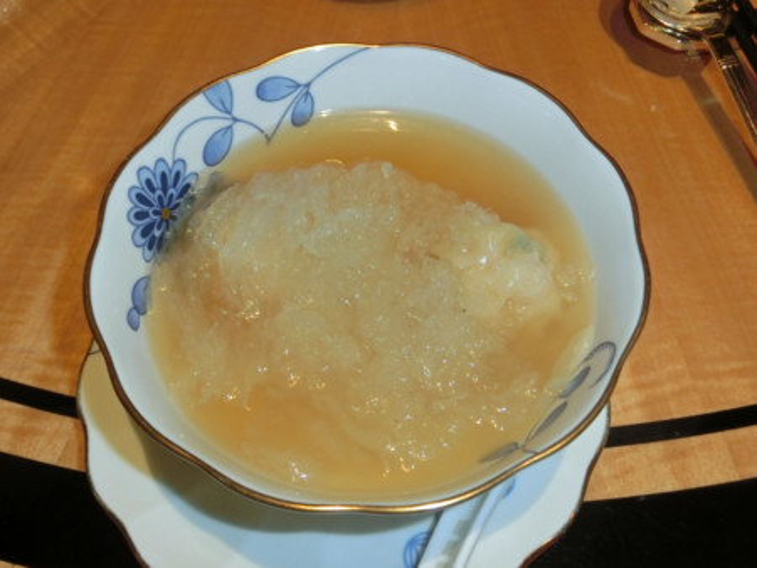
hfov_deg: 49.0
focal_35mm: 38
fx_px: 831
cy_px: 284
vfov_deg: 37.8
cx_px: 378
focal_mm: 6.67
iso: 320
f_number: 3.9
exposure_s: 1/60
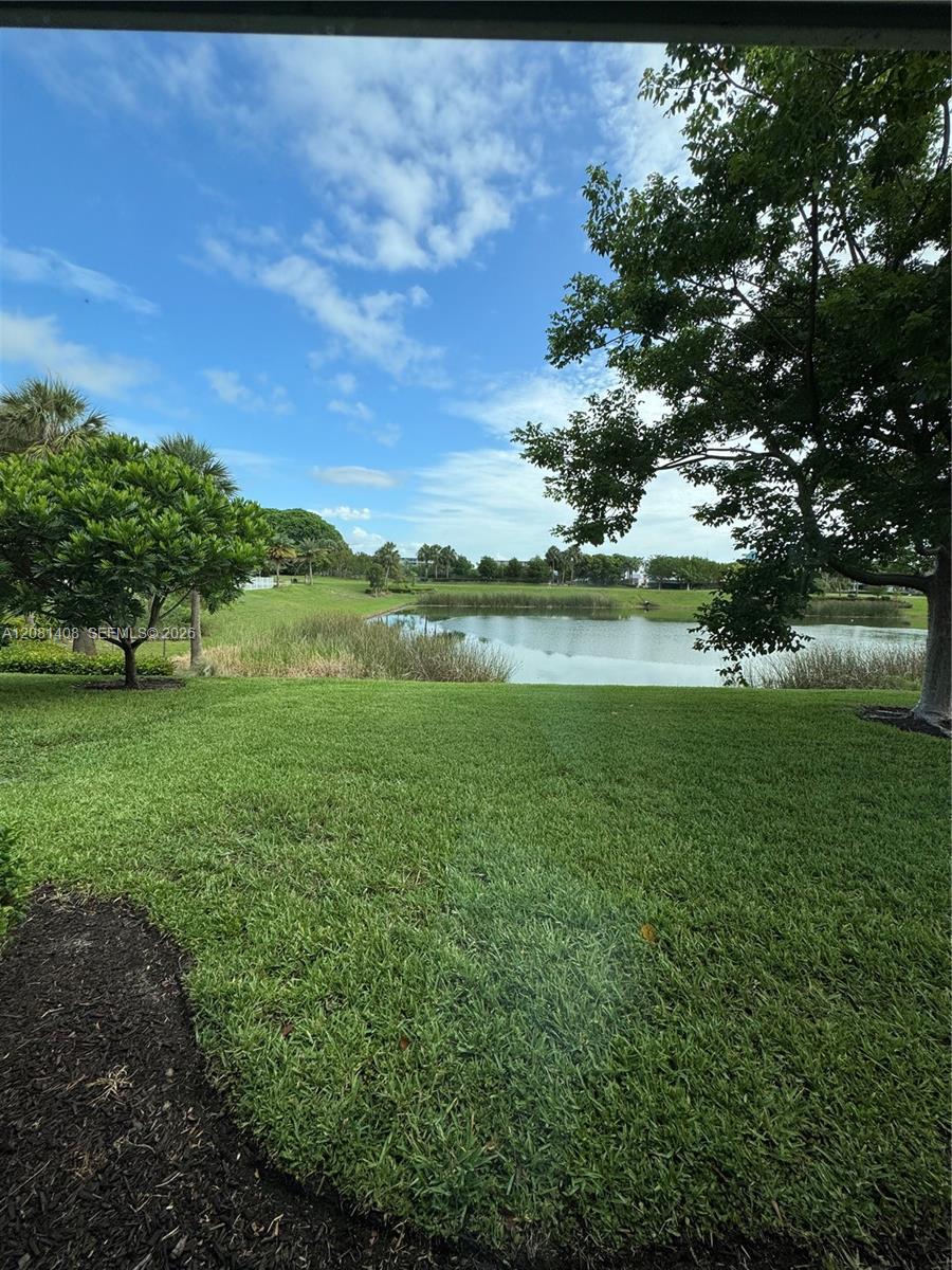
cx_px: 476
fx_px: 513
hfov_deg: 85.7
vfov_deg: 102.1
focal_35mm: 14
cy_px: 635
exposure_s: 1/868
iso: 40
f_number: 2.2
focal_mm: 2.22
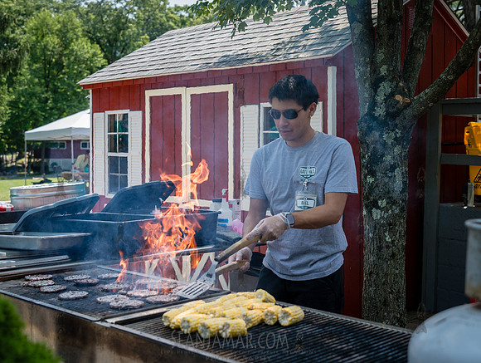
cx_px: 273
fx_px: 710
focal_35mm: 51
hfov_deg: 37.4
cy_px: 155
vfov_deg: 28.6
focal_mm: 41
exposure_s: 1/1600
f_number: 3.5
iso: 400
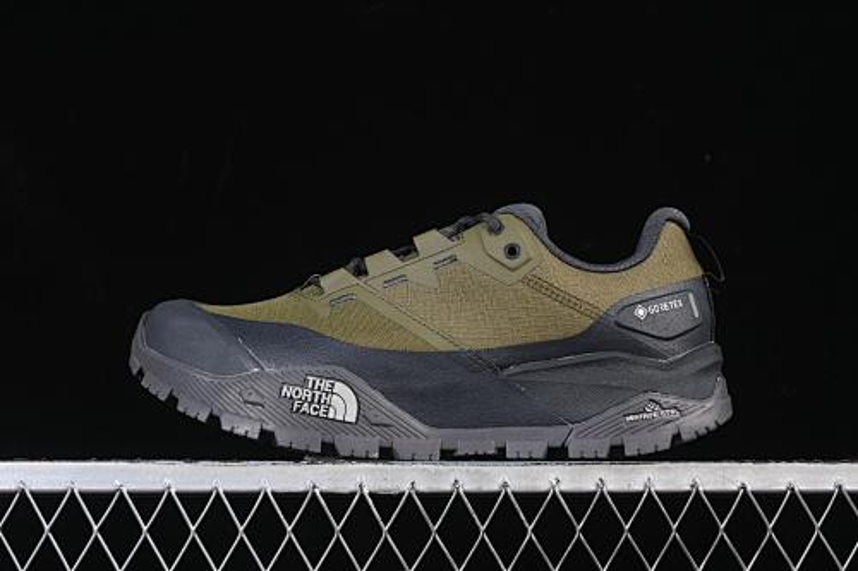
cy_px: 286
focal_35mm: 75
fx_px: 1787
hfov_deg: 27.0
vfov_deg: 18.2
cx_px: 429
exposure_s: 1/60
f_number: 6.3
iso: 160
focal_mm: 50
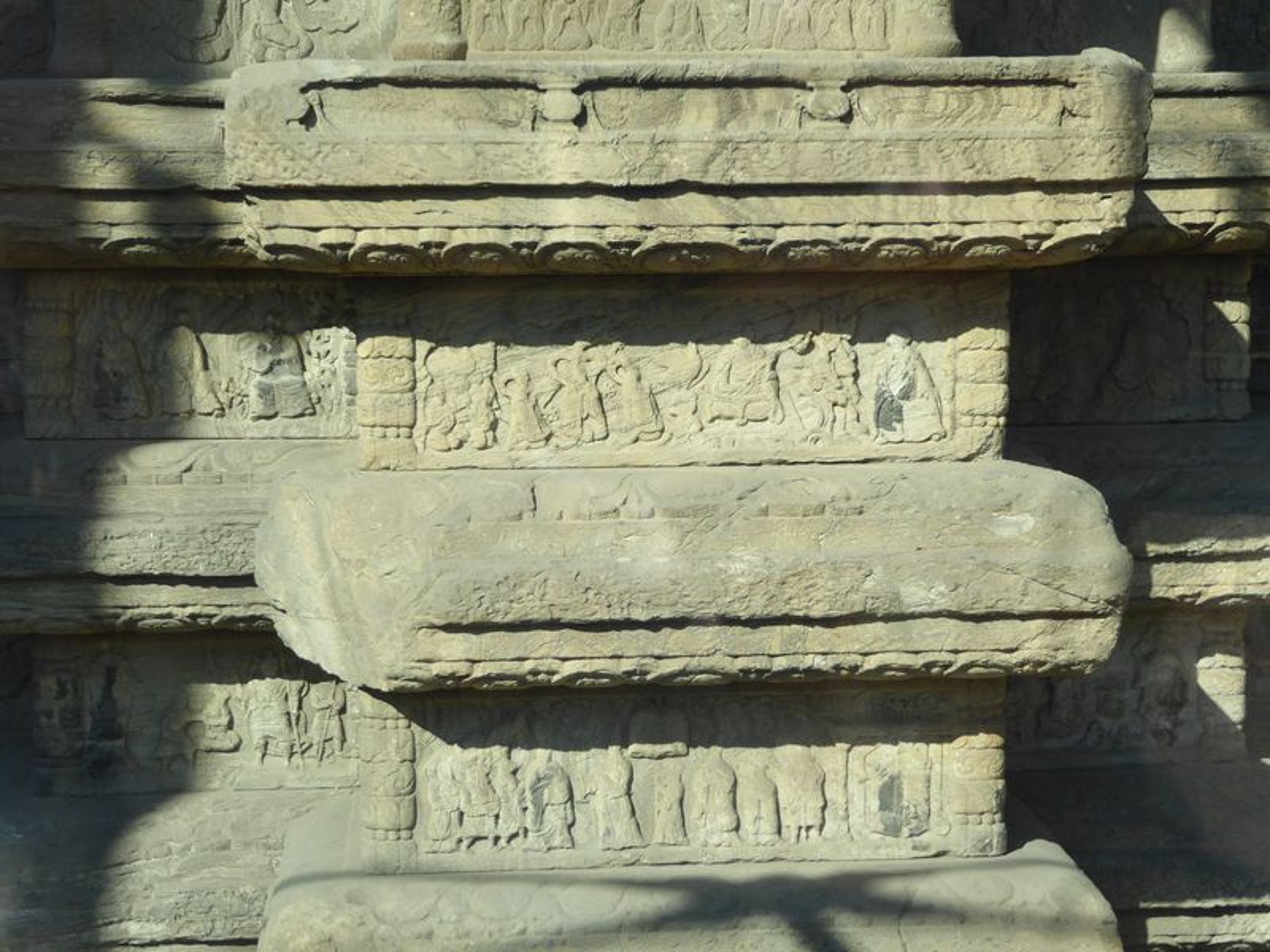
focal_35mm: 69
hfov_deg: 28.2
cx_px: 635
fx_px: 2531
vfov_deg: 21.3
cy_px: 476
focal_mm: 11.7
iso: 80
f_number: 4.4
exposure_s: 1/250
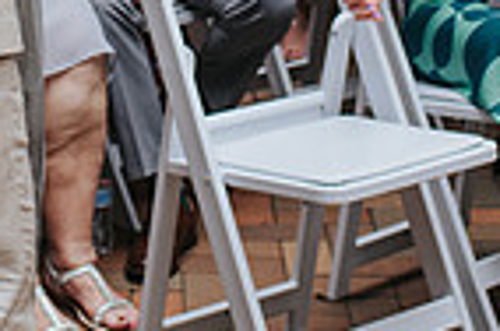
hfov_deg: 14.3
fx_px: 1982
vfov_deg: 9.2
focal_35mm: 143
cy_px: -201
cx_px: 70
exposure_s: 1/400
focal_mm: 35
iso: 125
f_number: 3.2
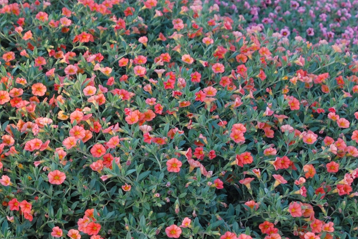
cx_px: 102
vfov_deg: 18.0
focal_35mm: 75
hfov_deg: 26.7
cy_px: 198
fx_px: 747
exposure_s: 1/100
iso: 400
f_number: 5
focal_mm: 30
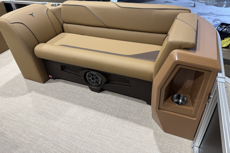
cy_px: 67
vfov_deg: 51.2
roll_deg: +4.1
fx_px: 160
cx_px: 115
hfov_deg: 71.5
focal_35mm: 25
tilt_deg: -34.6
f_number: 1.78
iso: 100
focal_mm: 6.76
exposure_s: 1/120
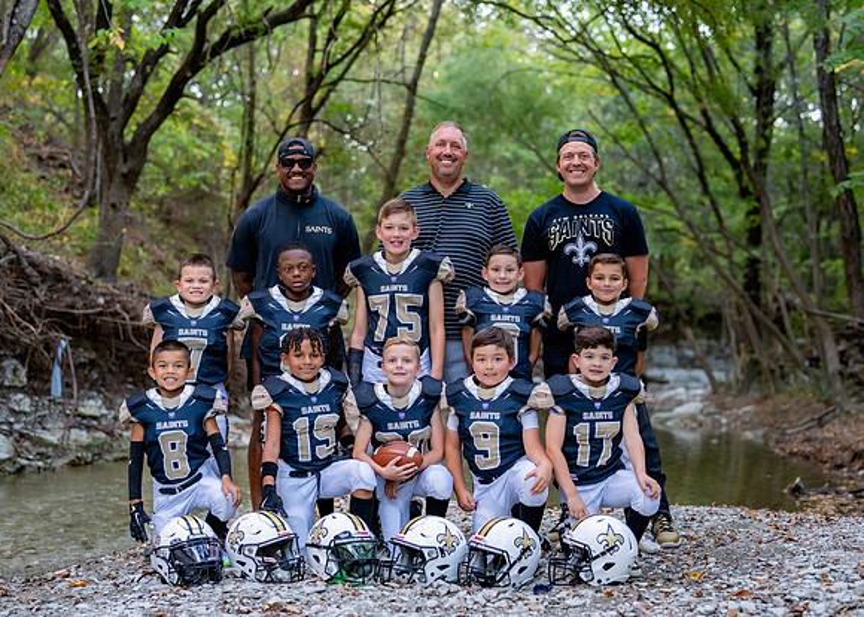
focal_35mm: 56
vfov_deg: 25.1
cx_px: 430
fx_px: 1384
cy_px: 326
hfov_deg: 34.7
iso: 1600
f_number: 2
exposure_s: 1/500
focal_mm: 50
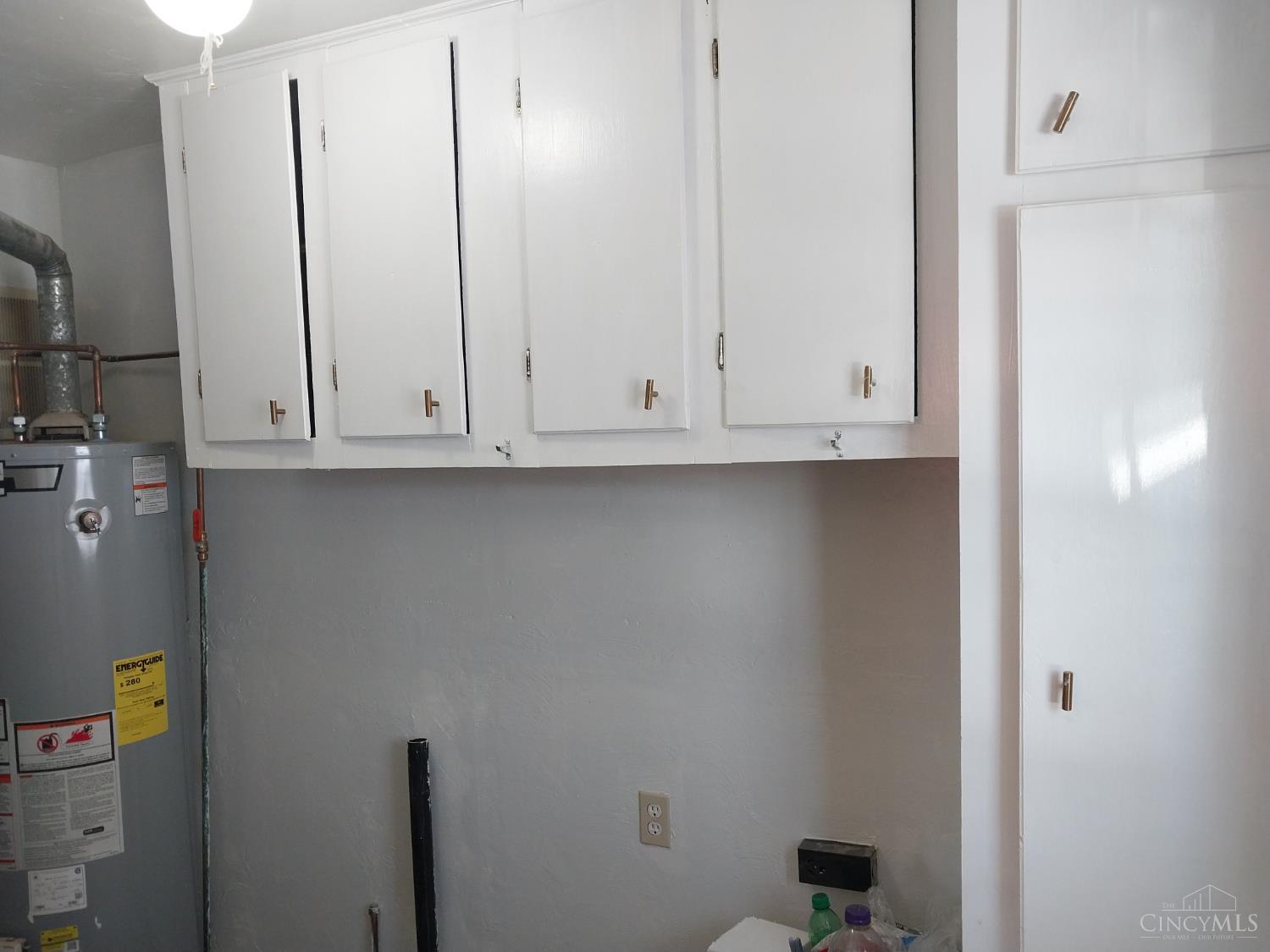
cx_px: 635
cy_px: 476
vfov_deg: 53.1
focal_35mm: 26
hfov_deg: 67.3
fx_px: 954
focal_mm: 4
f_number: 1.8
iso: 80
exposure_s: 1/60
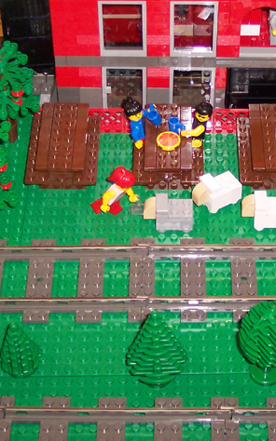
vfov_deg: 24.2
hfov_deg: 15.3
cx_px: 219
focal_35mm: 85
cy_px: 141
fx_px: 1024
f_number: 2.8
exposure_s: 1/30
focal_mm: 8
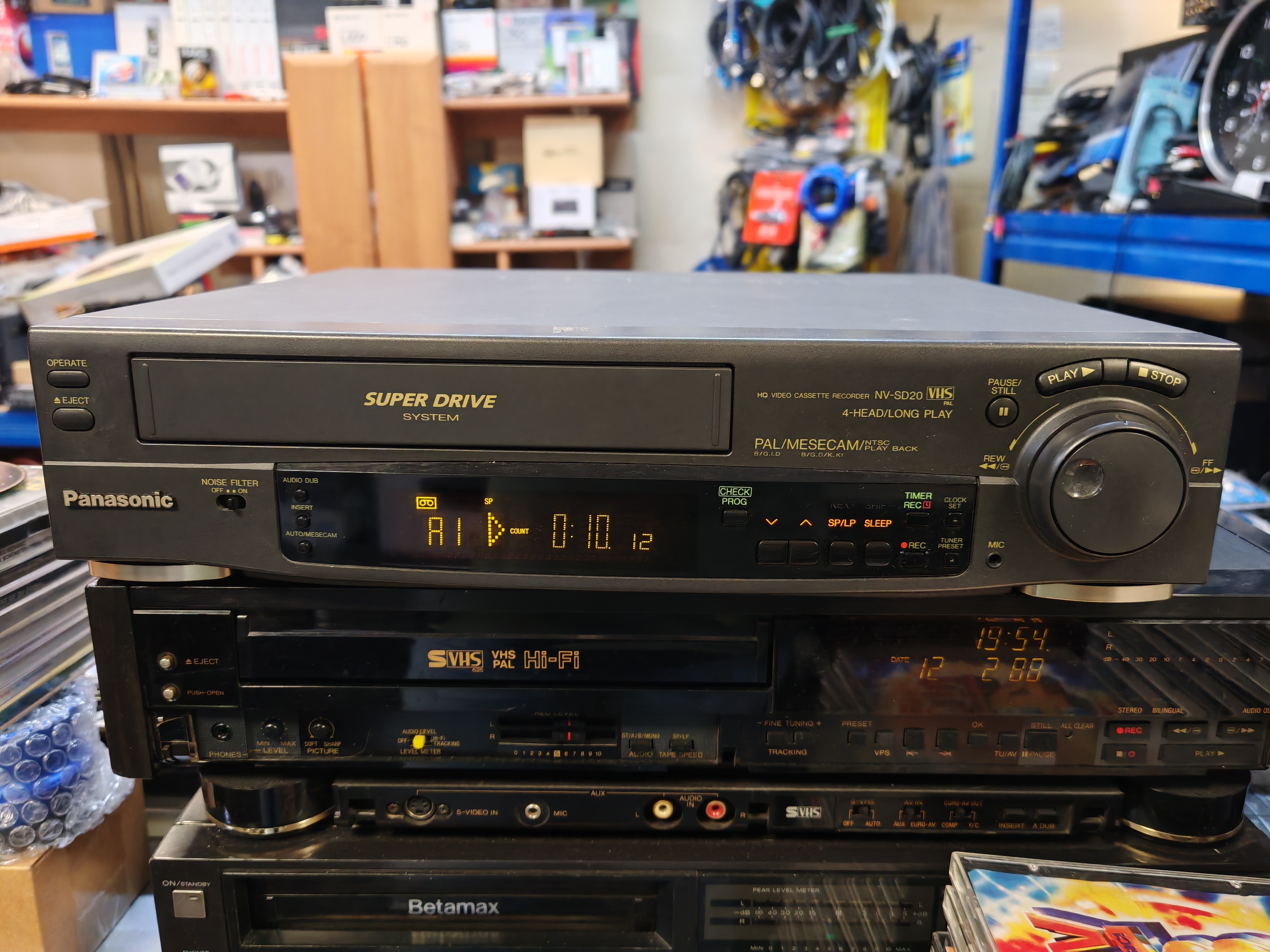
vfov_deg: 51.4
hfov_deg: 65.3
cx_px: 635
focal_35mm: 27
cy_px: 476
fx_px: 991
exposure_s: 1/25
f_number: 1.9
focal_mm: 6.67
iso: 640
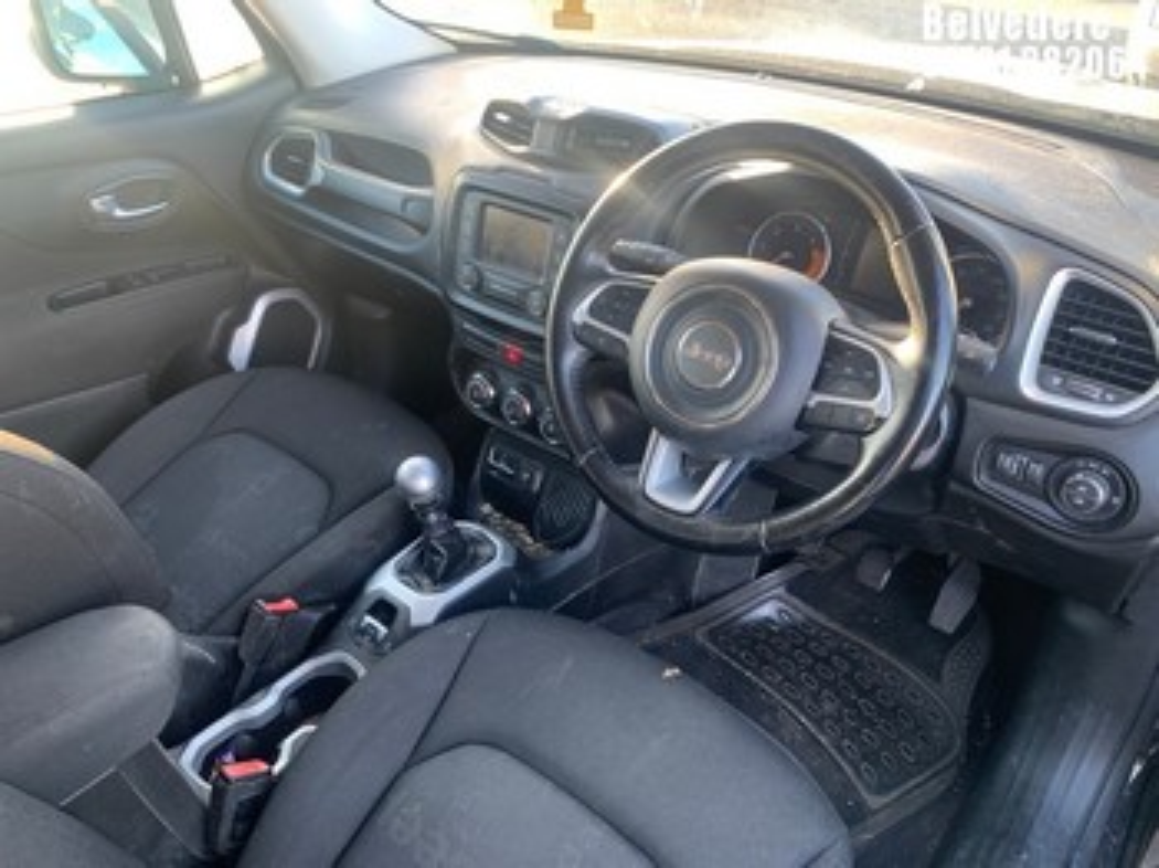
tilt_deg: -33.2
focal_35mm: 26
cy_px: 434
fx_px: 870
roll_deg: -0.9
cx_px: 580
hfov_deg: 67.3
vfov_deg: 53.0
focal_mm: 4.25
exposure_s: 1/77
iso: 100
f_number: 1.8
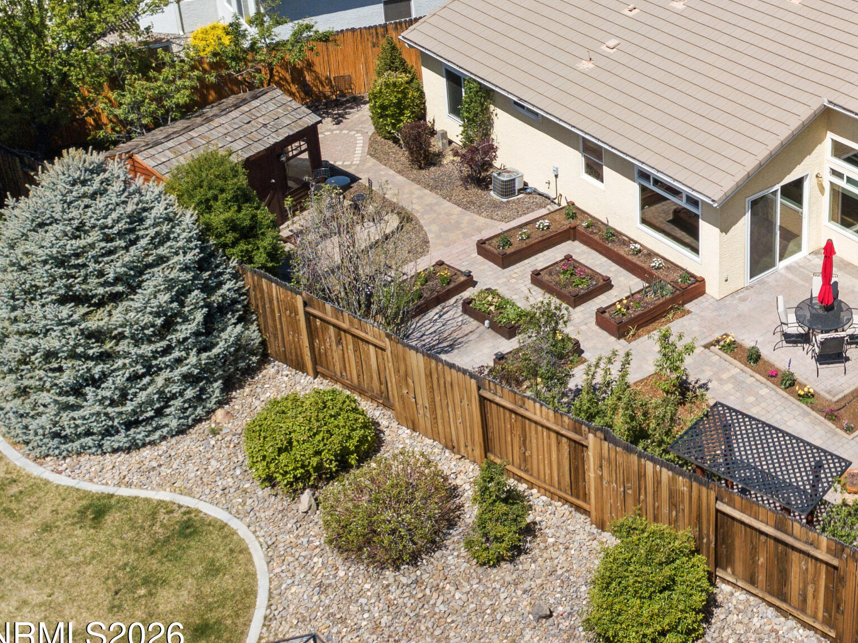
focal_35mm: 51
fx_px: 1264
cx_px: 800
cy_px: 62
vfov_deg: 27.5
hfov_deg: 35.0
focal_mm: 4.73
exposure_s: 1/320
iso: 100
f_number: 2.2
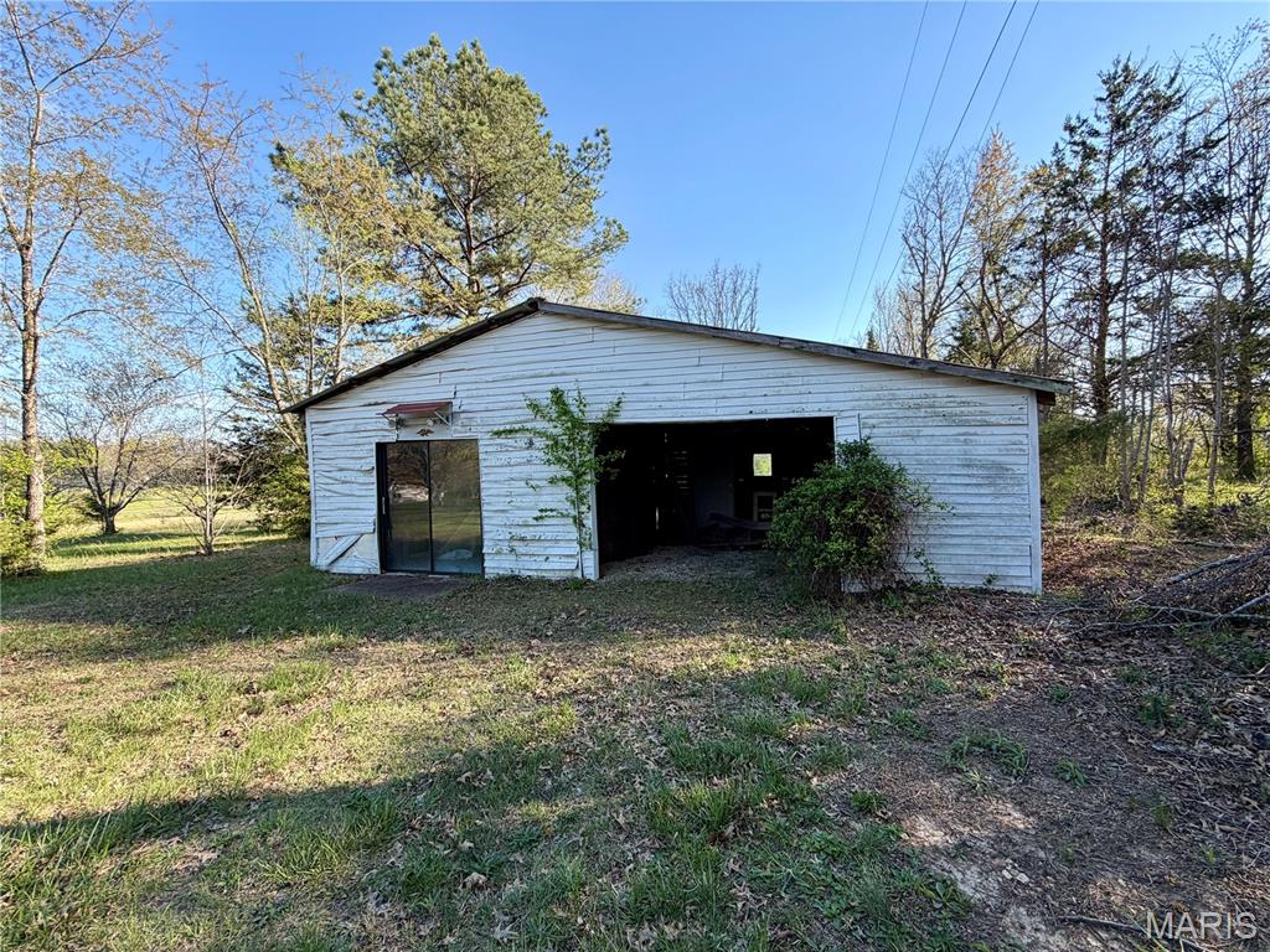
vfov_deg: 85.7
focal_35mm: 14
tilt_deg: -0.1
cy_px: 476
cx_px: 635
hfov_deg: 102.1
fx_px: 514
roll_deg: +1.1
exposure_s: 1/502
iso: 50
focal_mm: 2.22
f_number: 2.2
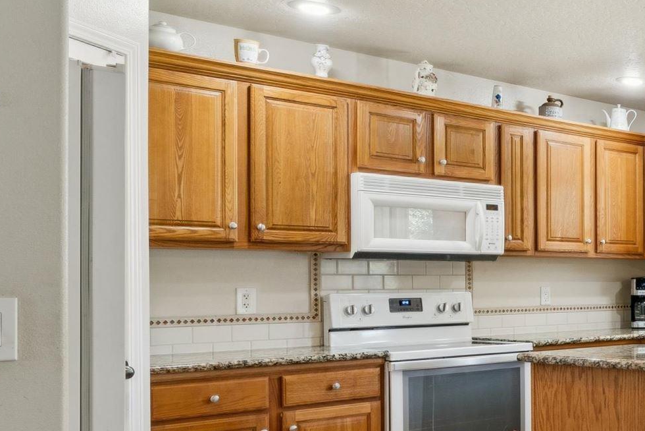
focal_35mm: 50
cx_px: 886
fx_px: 887
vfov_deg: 27.1
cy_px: 283
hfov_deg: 29.8
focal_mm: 15.8
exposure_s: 1/15
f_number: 13
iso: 400
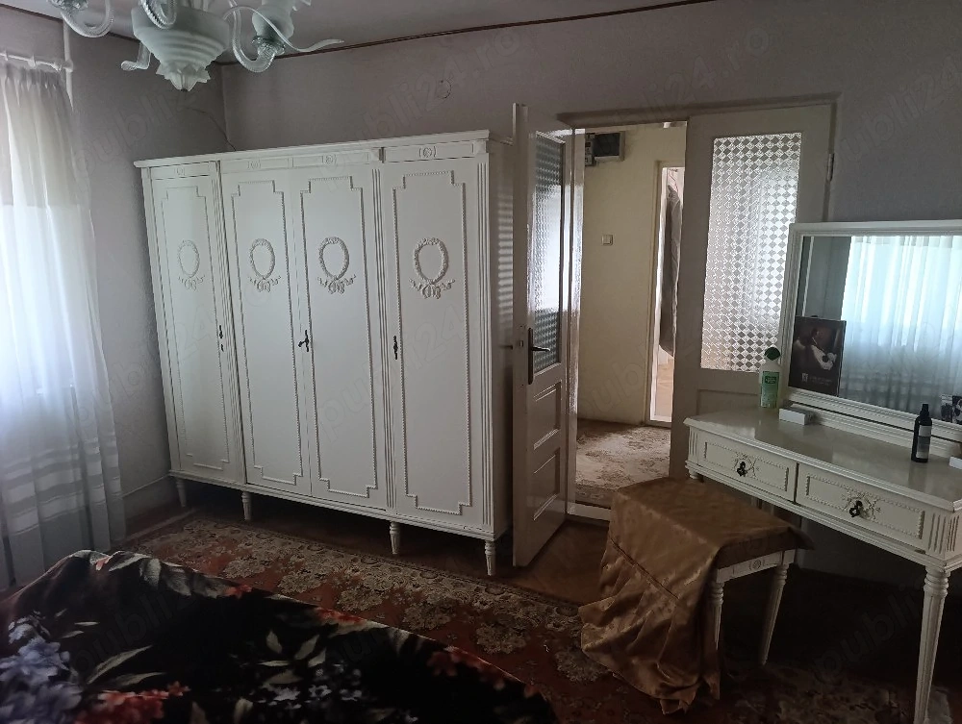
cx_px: 481
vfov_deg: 59.0
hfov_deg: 73.8
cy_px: 362
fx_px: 640
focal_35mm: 23
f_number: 1.6
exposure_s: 1/50
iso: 1250
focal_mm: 6.14
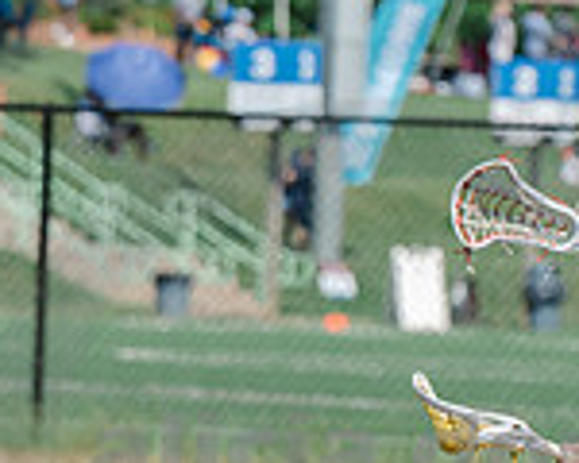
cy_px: 696
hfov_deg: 2.3
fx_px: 14634
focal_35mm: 854
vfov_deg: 1.8
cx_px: 666
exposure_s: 1/2000
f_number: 5.6
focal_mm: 185
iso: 400
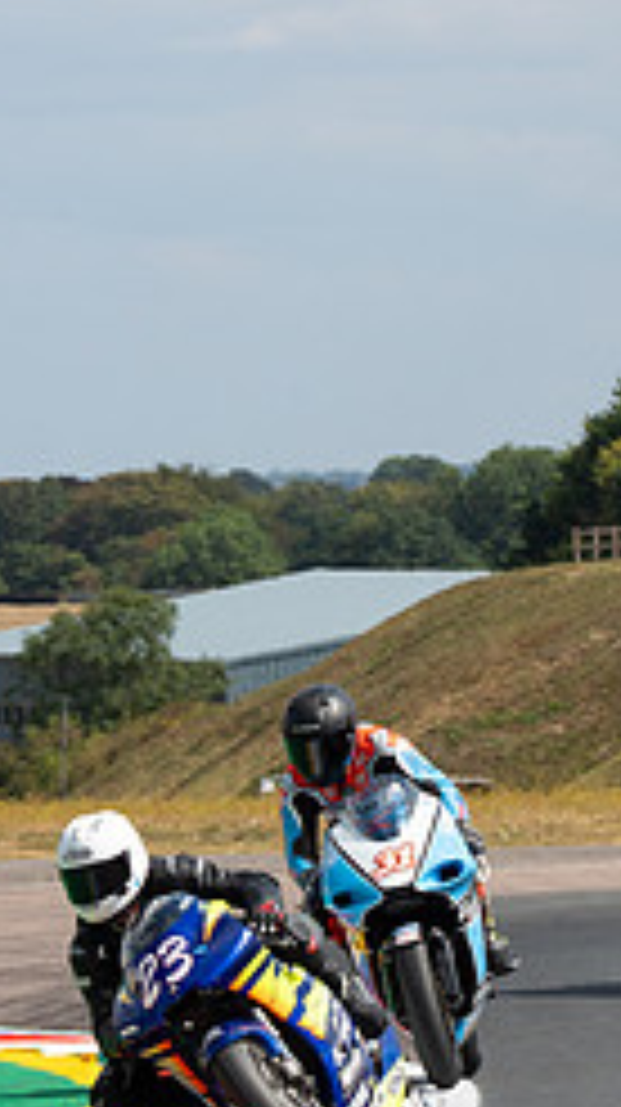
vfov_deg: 5.2
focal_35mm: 413
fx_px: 12115
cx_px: 702
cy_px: 601
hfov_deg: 2.9
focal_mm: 167
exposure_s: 1/400
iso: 250
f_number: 13
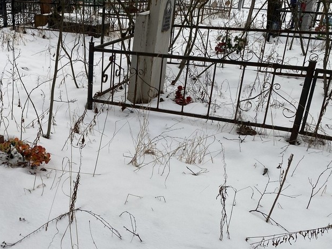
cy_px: 156
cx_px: 67
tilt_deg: -29.6
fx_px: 412
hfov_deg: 41.9
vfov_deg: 33.4
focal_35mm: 43
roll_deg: -1.9
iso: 32
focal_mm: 4.25
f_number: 1.8
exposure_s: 1/485
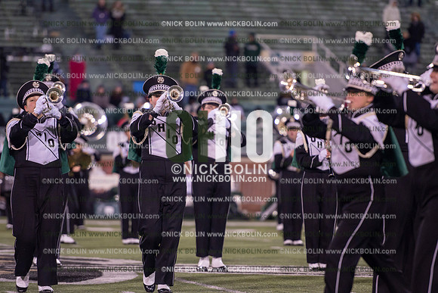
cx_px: 219
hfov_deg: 10.3
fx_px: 2434
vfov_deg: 6.9
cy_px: 146
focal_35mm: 200
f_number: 2.8
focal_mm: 200
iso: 2500
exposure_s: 1/1250
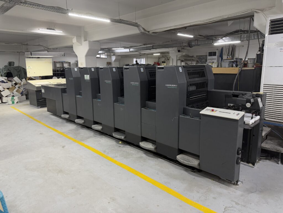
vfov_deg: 56.8
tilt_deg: -10.7
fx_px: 196
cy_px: 106
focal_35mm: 24
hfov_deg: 71.6
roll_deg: +1.8
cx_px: 142
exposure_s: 1/100
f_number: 1.78
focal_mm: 6.76
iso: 320
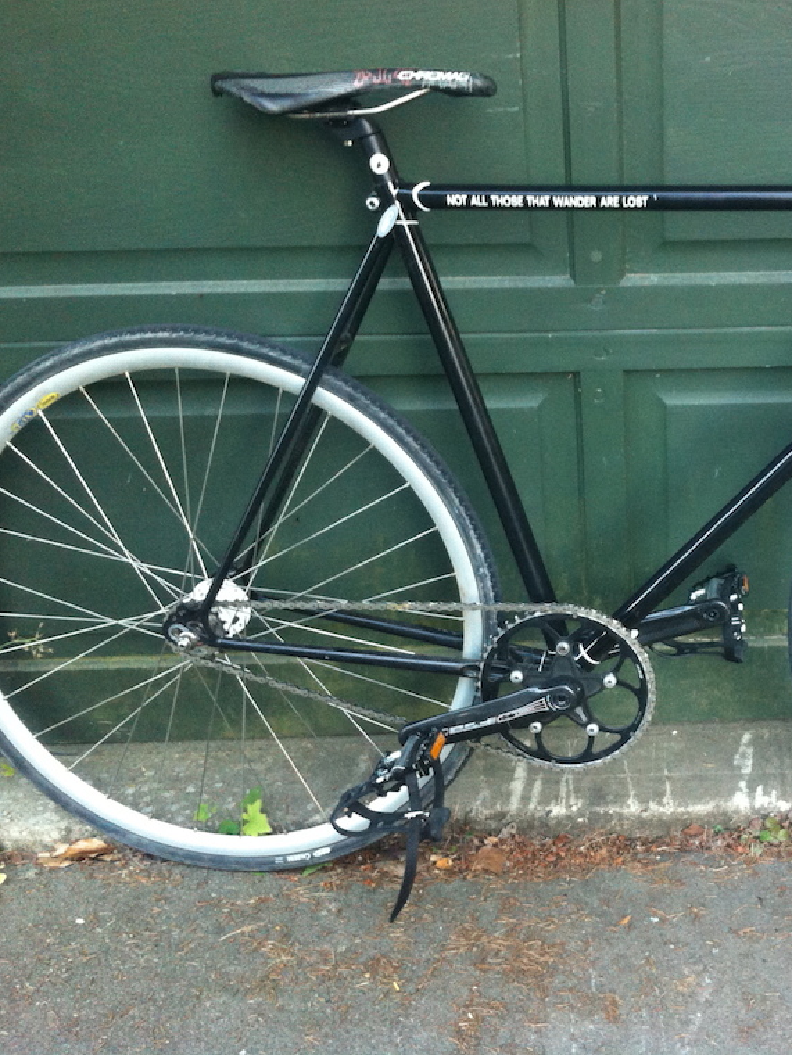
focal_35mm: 47
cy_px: 528
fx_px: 1433
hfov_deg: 29.9
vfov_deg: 40.4
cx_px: 671
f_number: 2.8
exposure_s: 1/15
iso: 160
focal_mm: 3.85
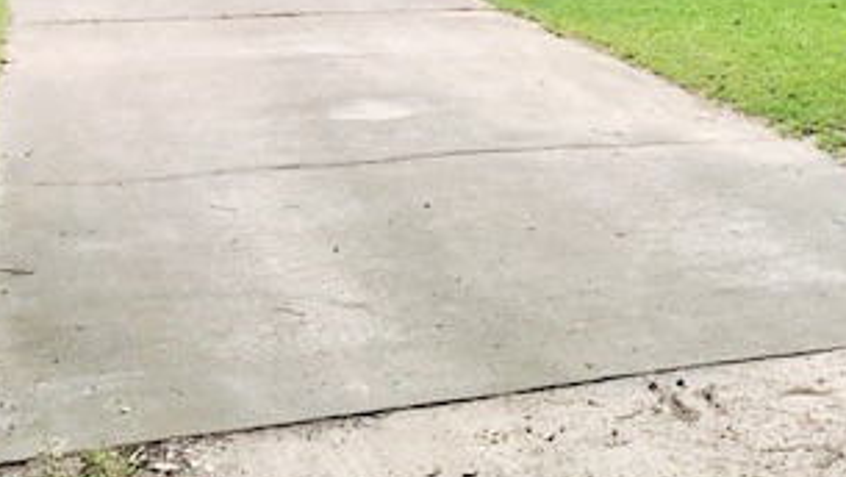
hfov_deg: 32.3
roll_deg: -1.7
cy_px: -36
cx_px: 610
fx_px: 1437
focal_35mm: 64
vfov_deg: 18.2
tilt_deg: -7.0
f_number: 1.8
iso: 20
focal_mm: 3.99
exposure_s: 1/772
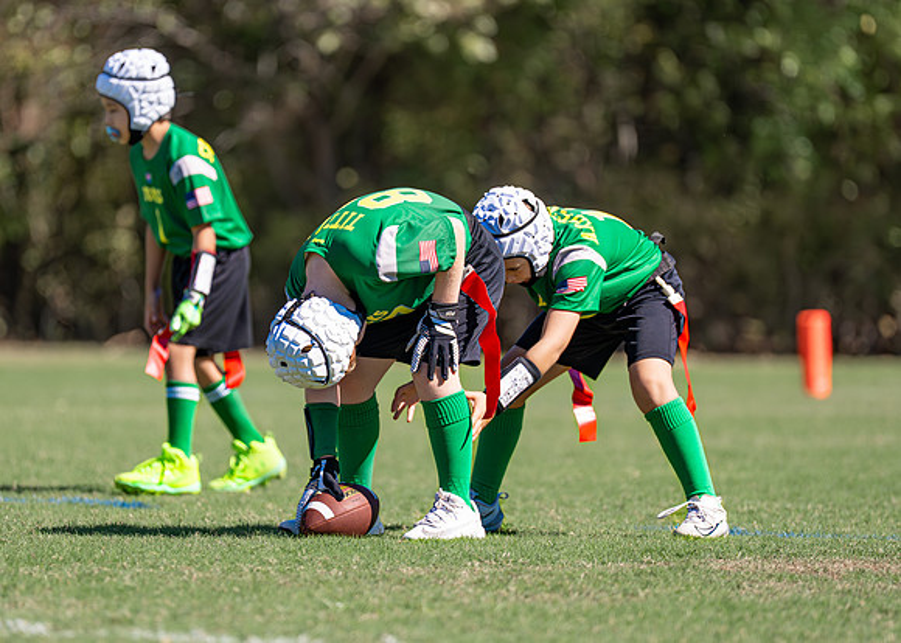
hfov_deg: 6.9
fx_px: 7425
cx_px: 382
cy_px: 347
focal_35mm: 290
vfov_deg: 5.0
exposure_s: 1/3200
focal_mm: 200
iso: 200
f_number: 2.8
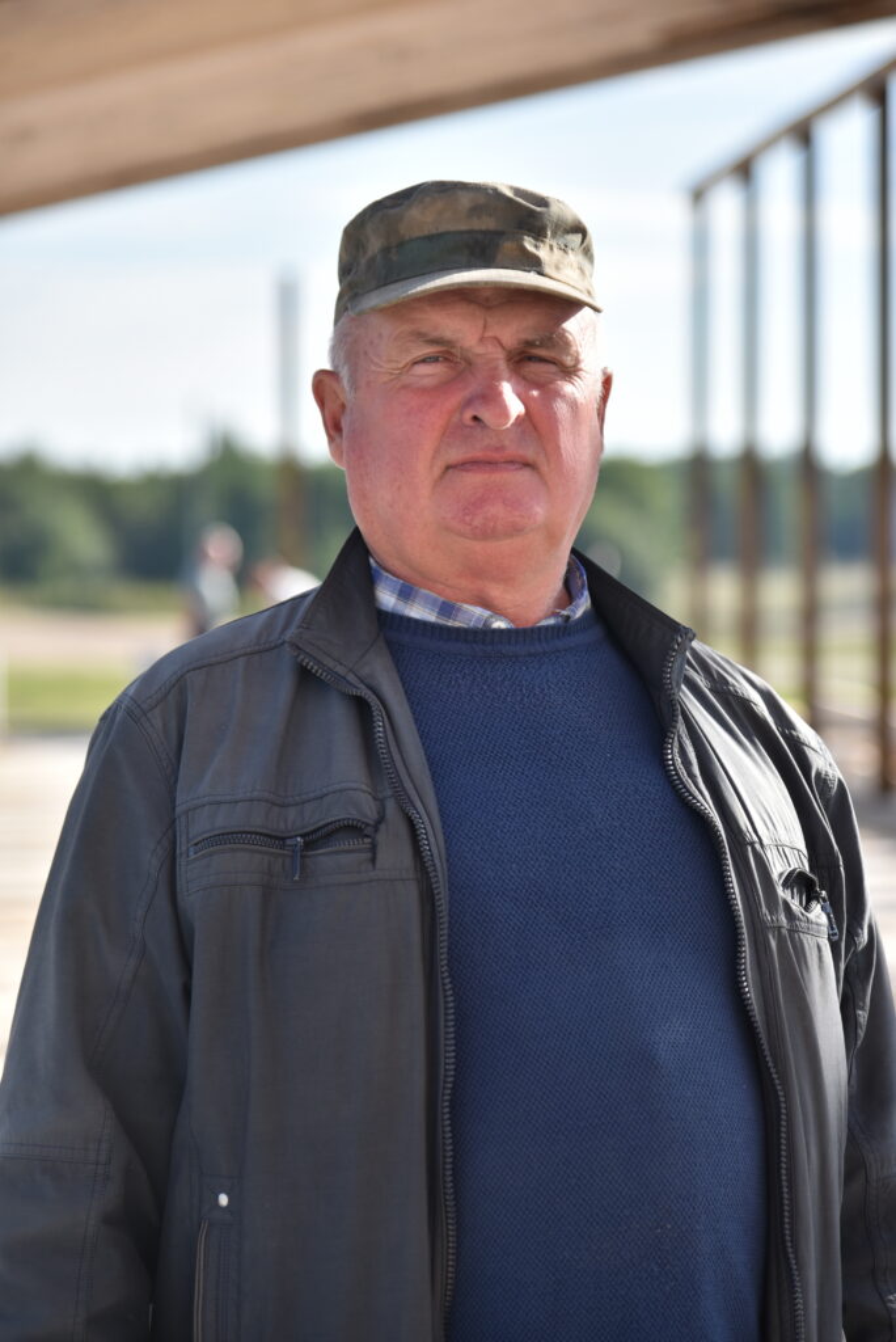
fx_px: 4474
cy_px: 671
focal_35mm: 120
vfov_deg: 17.1
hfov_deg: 11.4
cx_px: 448
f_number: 4
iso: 100
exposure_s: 1/500
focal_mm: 120
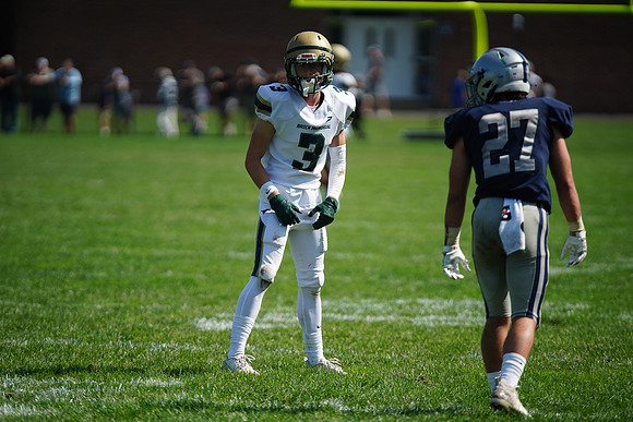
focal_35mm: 300
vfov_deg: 4.6
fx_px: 5276
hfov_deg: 6.9
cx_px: 316
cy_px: 211
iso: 400
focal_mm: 300
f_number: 2.8
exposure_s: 1/5000
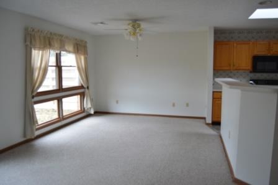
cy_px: 92
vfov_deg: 47.9
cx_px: 139
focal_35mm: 27
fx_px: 208
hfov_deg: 67.4
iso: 400
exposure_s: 1/80
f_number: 4.5
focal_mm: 18
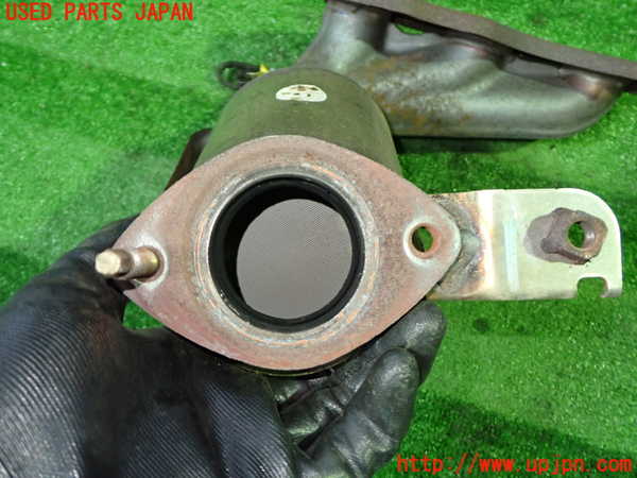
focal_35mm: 30
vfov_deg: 46.8
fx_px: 552
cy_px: 239
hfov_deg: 60.0
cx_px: 318
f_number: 2.3
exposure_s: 1/30
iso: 500
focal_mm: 5.4
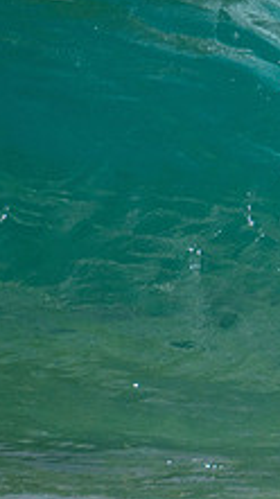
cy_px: 144
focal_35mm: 2404
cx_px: 673
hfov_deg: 0.5
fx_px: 31791
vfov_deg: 0.9
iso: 1000
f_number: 11
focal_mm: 660
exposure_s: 1/2000
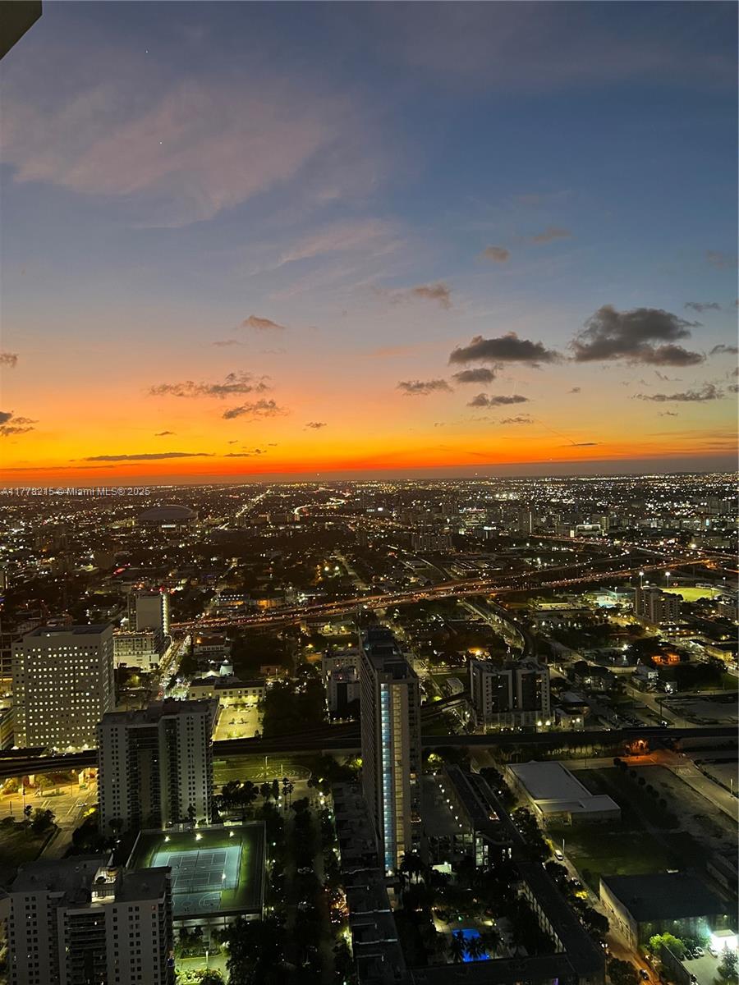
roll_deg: +1.5
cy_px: 492
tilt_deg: +0.4
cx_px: 370
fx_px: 740
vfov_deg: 67.3
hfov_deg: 53.1
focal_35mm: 26
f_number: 1.5
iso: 320
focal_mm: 5.7
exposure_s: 1/60
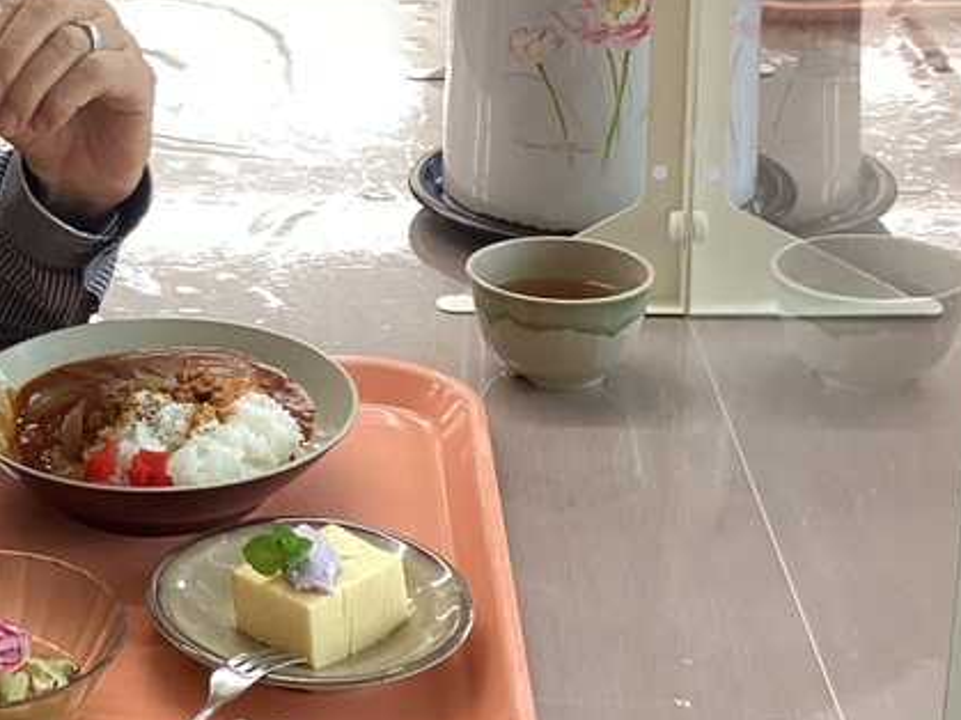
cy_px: 174
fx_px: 2054
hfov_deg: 24.7
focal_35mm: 74
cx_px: -69
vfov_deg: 19.7
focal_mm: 3.3
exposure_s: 1/50
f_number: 2.4
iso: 80
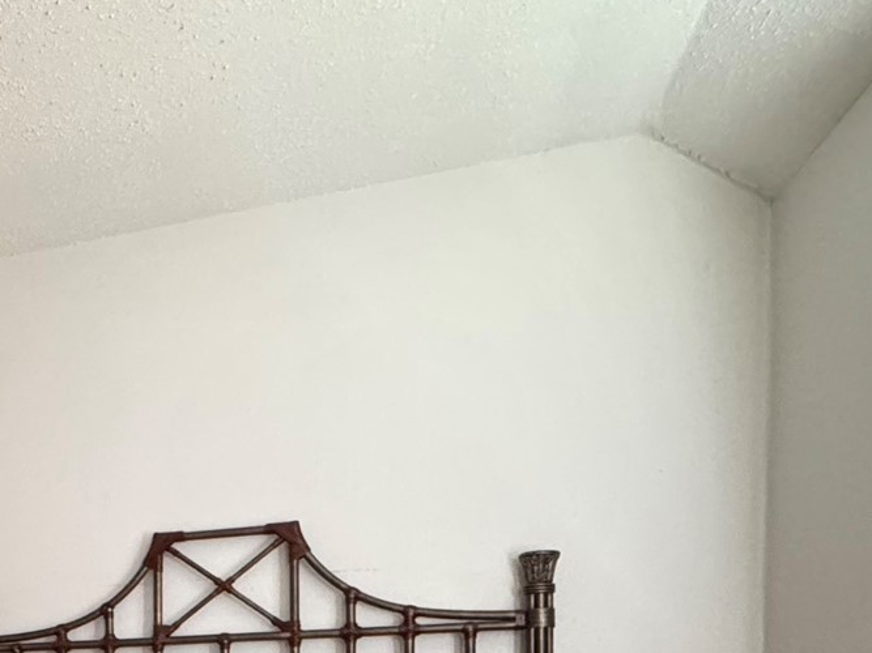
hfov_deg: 36.3
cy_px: 761
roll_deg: +1.0
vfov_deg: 29.4
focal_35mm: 43
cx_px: -115
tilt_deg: -2.2
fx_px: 1083
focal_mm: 2.22
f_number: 2.2
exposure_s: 1/60
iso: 640
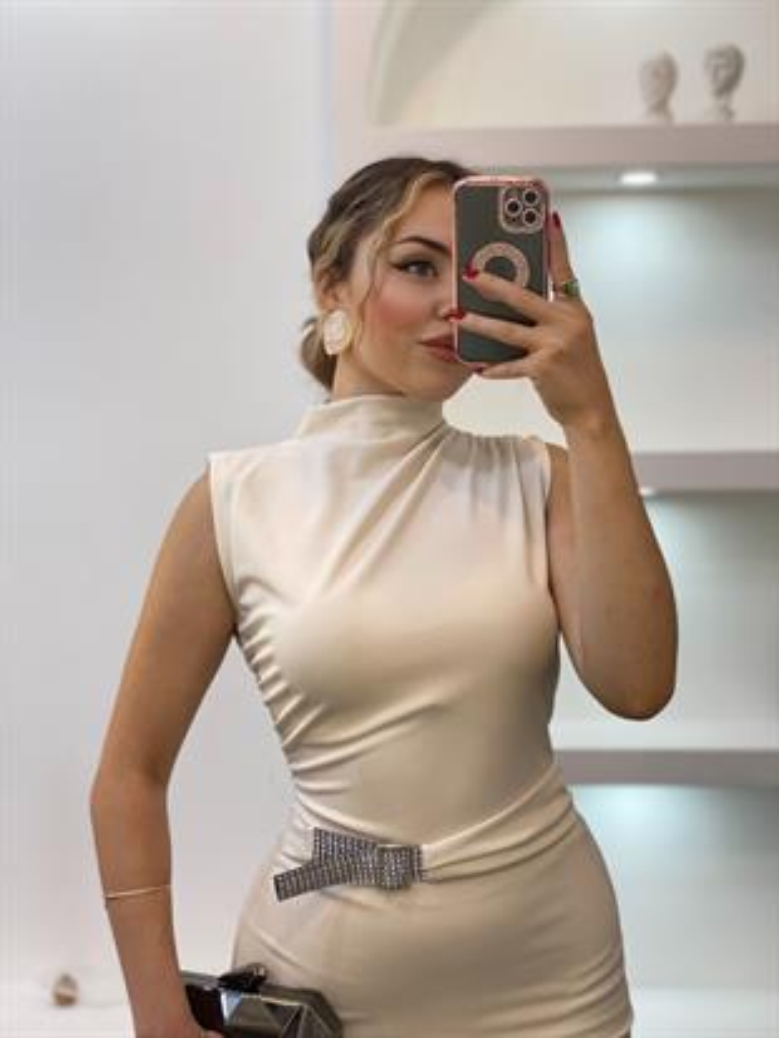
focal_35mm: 52
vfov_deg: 36.8
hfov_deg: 28.0
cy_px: 519
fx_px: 1559
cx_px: 390
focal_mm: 6
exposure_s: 1/100
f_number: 2
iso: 80
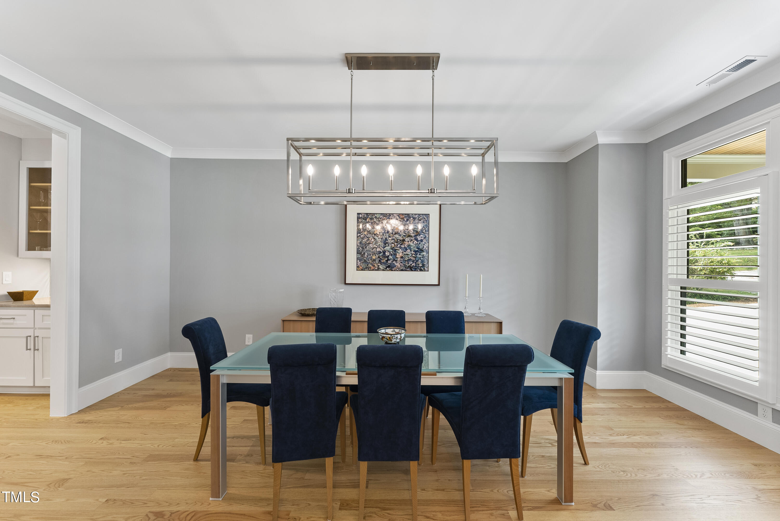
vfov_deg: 81.3
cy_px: 260
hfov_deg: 104.2
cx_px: 390
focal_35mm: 14
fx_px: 303
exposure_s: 1/3
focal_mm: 14
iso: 400
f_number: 7.1
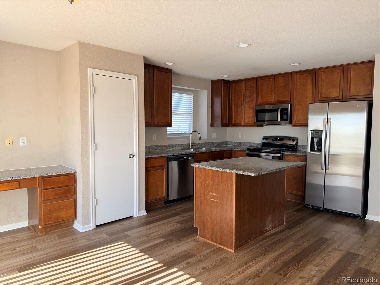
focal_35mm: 24
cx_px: 190
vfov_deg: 56.8
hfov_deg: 71.6
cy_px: 142
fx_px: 263
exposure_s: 1/453
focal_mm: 6.76
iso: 80
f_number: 1.78
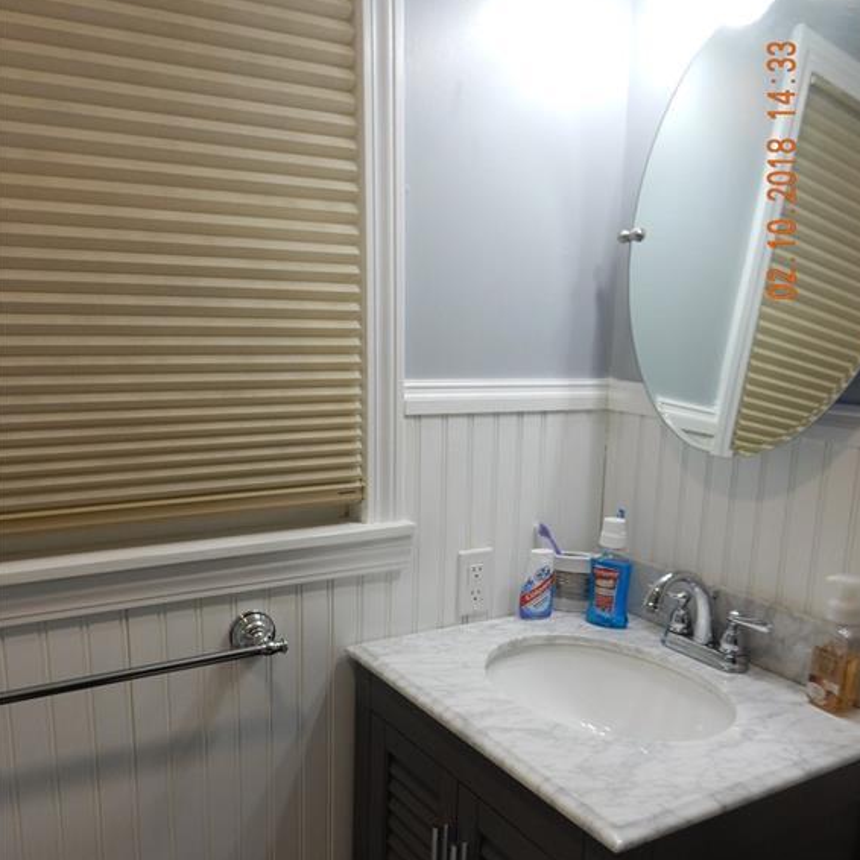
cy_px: 524
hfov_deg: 54.0
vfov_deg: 53.6
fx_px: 843
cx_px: 435
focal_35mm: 30
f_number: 3.7
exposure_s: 1/40
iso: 125
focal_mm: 4.5
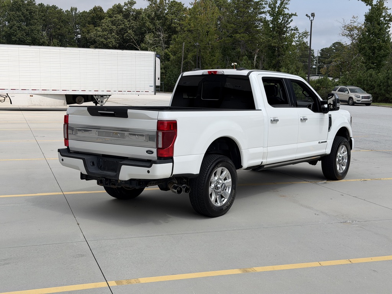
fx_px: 544
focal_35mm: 48
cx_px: 196
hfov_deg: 39.7
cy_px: 147
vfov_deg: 30.3
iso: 64
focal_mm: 6.76
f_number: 1.78
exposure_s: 1/6536
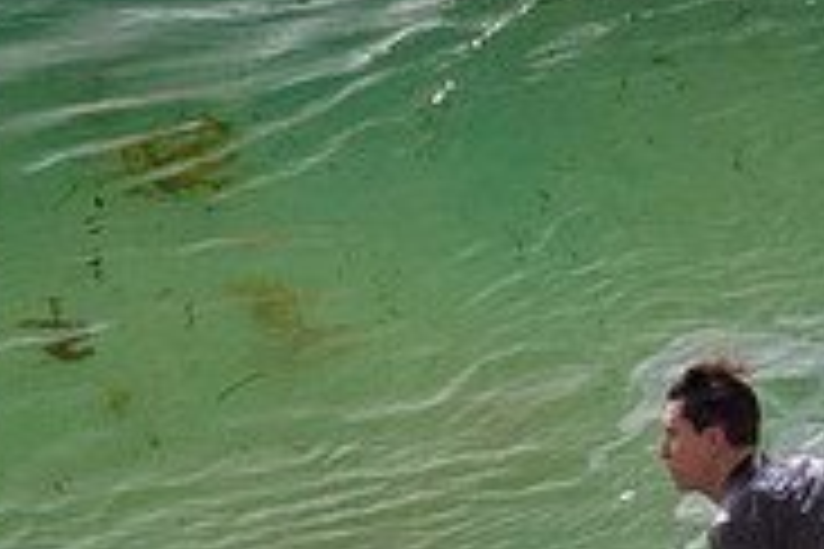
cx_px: 374
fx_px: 57881
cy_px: 655
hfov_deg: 0.8
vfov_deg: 0.5
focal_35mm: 2529
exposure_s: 1/2000
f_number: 11
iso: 500
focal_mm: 800
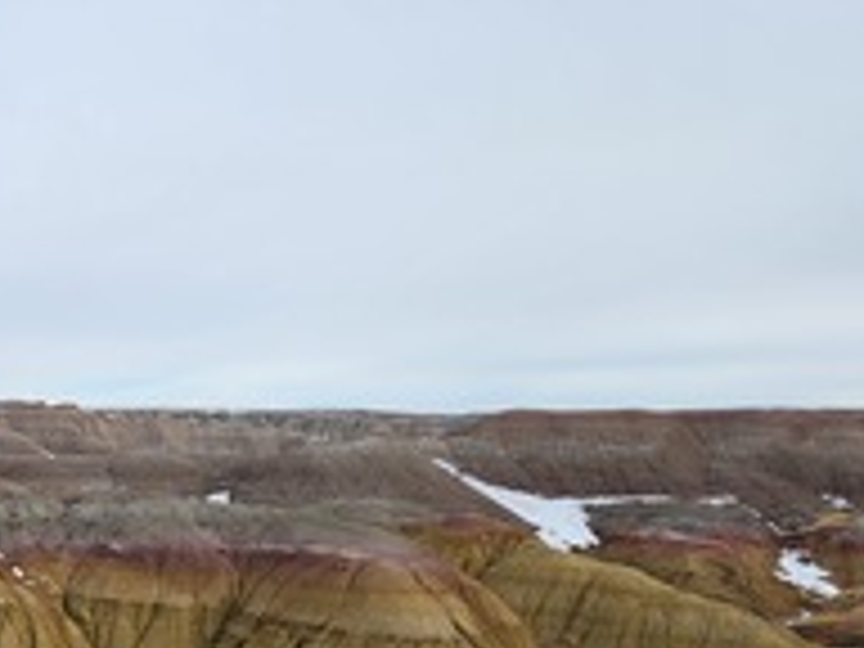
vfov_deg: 20.8
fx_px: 1672
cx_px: -315
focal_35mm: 67
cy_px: 724
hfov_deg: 24.5
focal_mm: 6.4
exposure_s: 1/922
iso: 12
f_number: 1.8
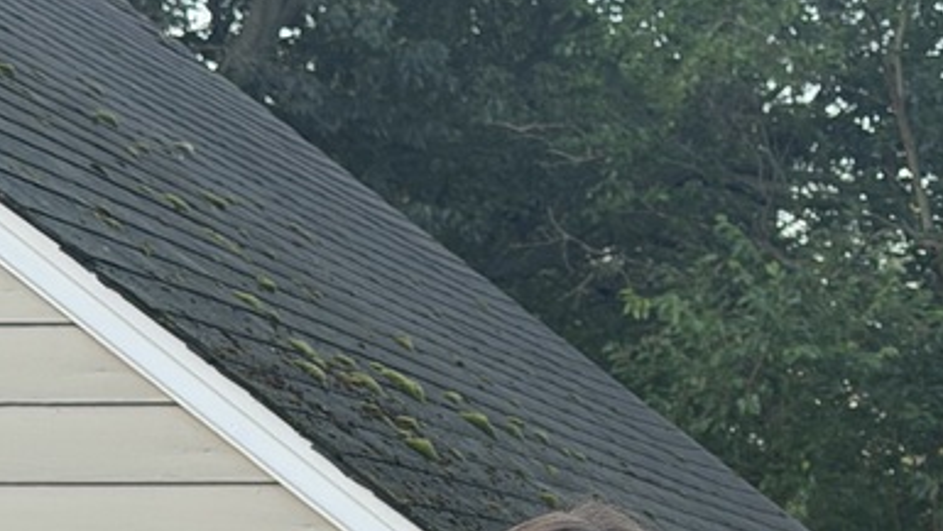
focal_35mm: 139
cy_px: 964
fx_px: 3477
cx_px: 879
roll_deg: +0.1
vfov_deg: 8.4
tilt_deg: -4.5
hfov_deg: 15.2
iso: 80
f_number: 1.78
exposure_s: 1/141
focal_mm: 6.76
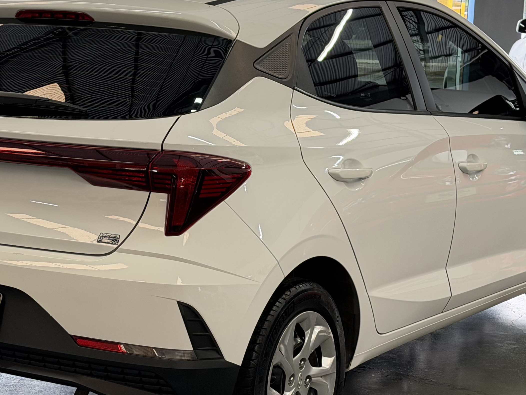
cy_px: 193
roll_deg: -1.3
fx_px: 1398
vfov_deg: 16.1
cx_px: 208
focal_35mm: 92
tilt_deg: -9.2
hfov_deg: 21.3
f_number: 1.78
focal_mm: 6.76
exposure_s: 1/40
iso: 320
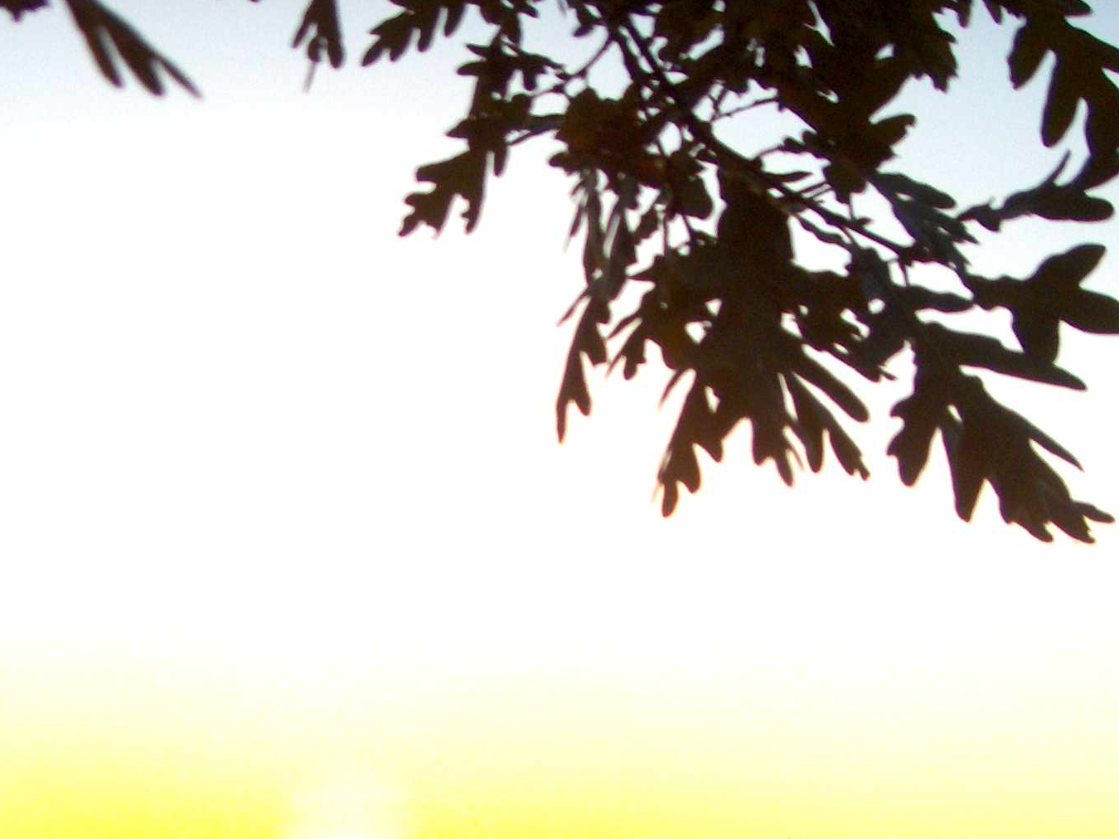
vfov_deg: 19.3
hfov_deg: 25.9
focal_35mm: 75
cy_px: 759
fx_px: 2424
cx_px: 422
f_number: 2.8
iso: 100
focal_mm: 8
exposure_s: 1/433
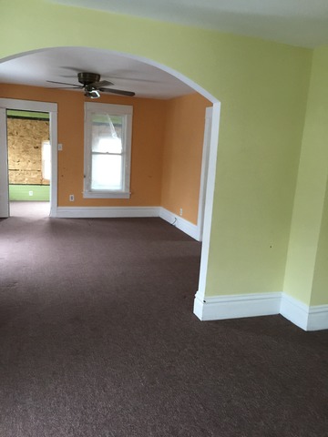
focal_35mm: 29
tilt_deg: -7.3
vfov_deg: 61.7
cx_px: 164
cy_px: 218
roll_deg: -3.0
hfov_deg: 48.2
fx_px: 366
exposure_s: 1/15
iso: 125
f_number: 2.2
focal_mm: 4.15
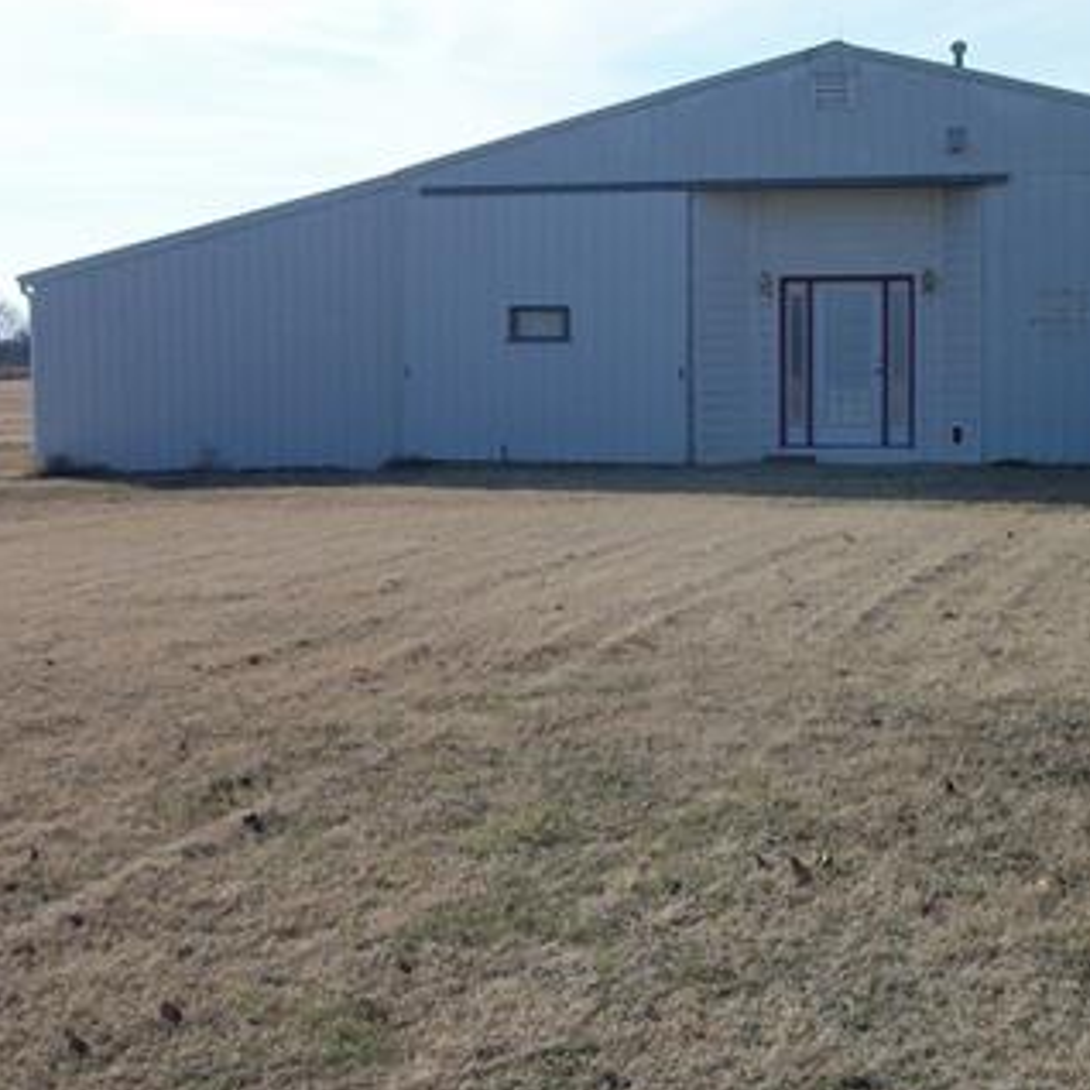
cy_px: 473
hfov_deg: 30.0
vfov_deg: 30.0
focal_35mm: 57
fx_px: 2031
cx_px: 651
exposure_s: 1/200
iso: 80
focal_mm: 5.7
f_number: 8.8
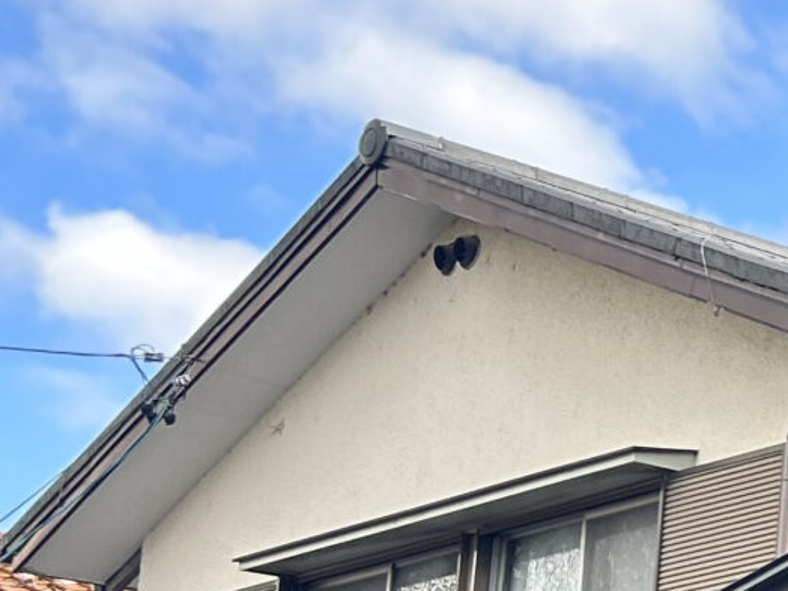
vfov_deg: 11.4
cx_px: 1749
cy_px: 731
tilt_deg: +10.2
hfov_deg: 12.8
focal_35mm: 127
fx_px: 2891
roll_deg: +0.2
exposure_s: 1/614
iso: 50
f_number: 1.5
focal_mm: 5.7
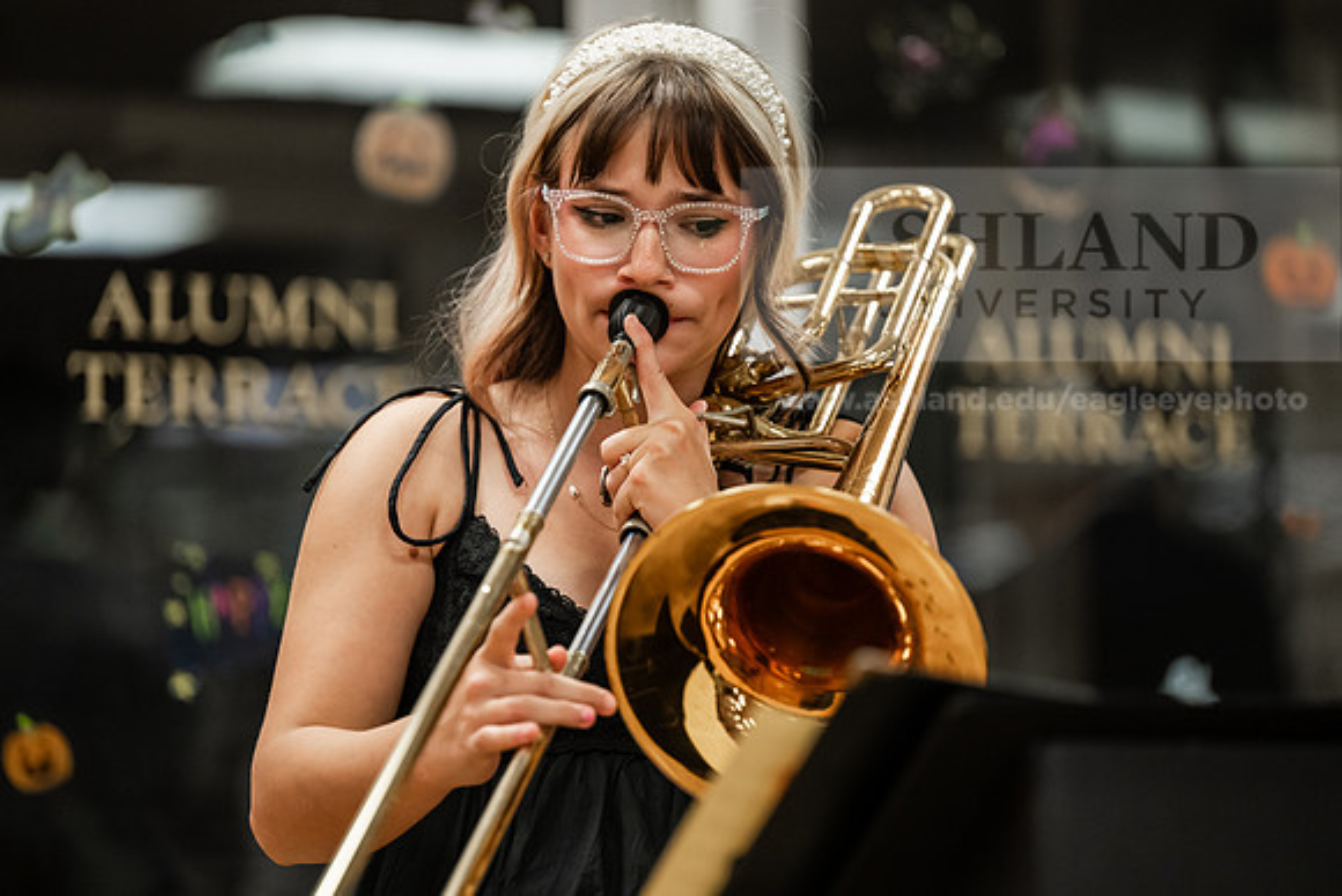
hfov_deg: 12.8
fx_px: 5966
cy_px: 448
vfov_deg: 8.6
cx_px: 671
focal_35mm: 160
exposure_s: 1/200
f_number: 2.8
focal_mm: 160
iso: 1600
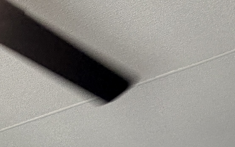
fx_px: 487
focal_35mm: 76
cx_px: 164
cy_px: 361
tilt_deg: -3.3
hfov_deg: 26.9
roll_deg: +0.0
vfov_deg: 12.8
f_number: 2.2
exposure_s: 1/120
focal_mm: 2.22
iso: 100
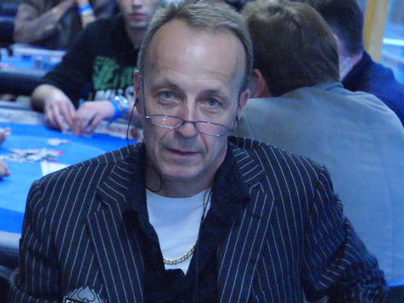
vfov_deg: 9.7
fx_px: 1785
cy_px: 198
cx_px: 106
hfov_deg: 12.9
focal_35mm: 153
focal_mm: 55
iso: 3200
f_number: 5.6
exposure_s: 1/40
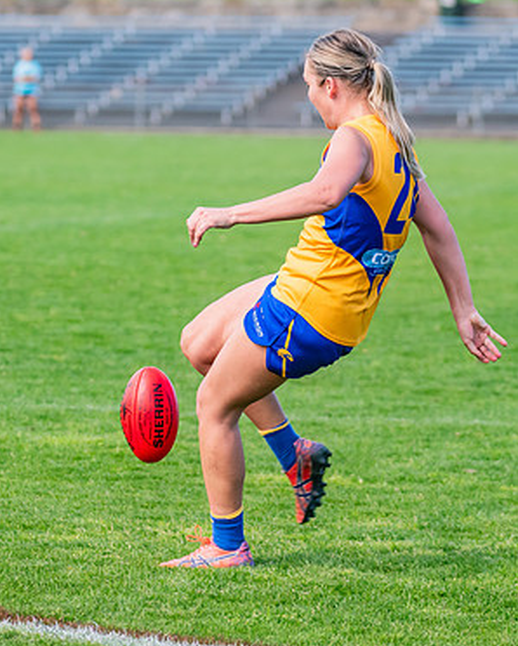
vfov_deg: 6.3
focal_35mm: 307
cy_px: 333
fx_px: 5878
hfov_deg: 5.0
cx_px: 310
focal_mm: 170
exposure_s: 1/1600
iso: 800
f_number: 5
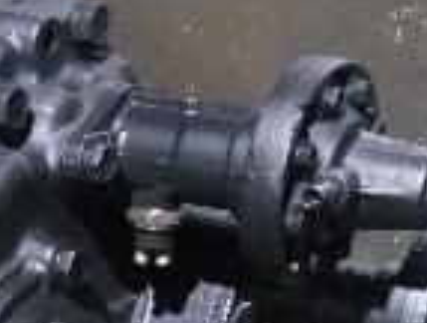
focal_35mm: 116
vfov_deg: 11.9
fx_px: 1435
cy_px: 562
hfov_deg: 16.3
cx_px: -84
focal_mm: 3.93
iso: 500
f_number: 1.7
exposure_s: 1/14
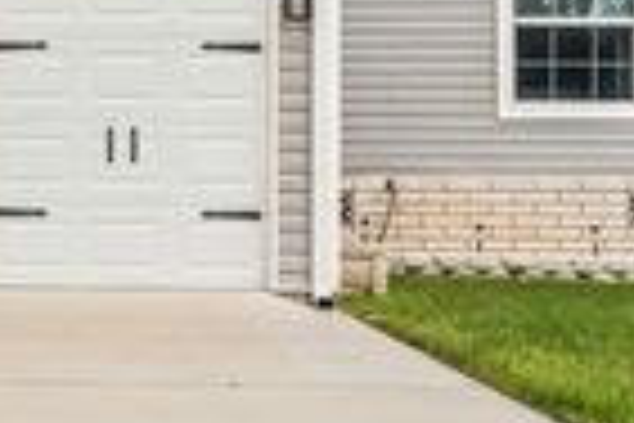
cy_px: 34
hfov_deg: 16.4
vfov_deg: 11.6
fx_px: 2060
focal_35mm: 117
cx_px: -216
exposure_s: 1/30
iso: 50
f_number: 10
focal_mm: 33
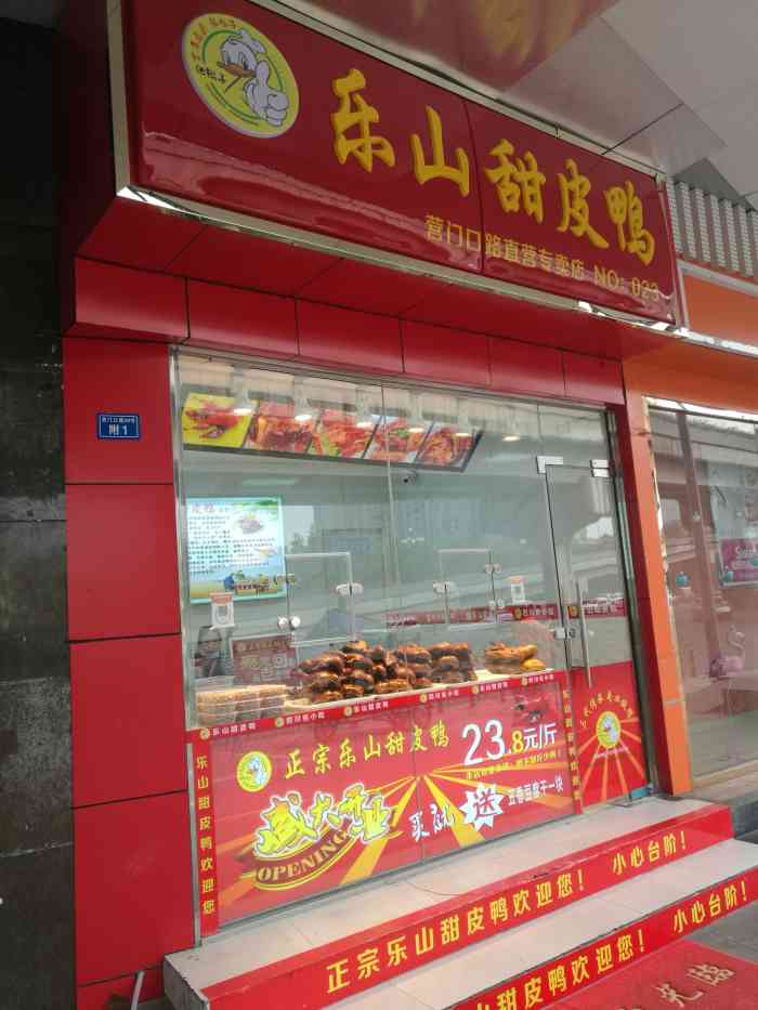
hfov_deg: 51.4
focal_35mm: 27
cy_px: 505
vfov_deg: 65.3
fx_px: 788
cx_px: 379
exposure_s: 1/120
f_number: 2
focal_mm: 4.04
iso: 50
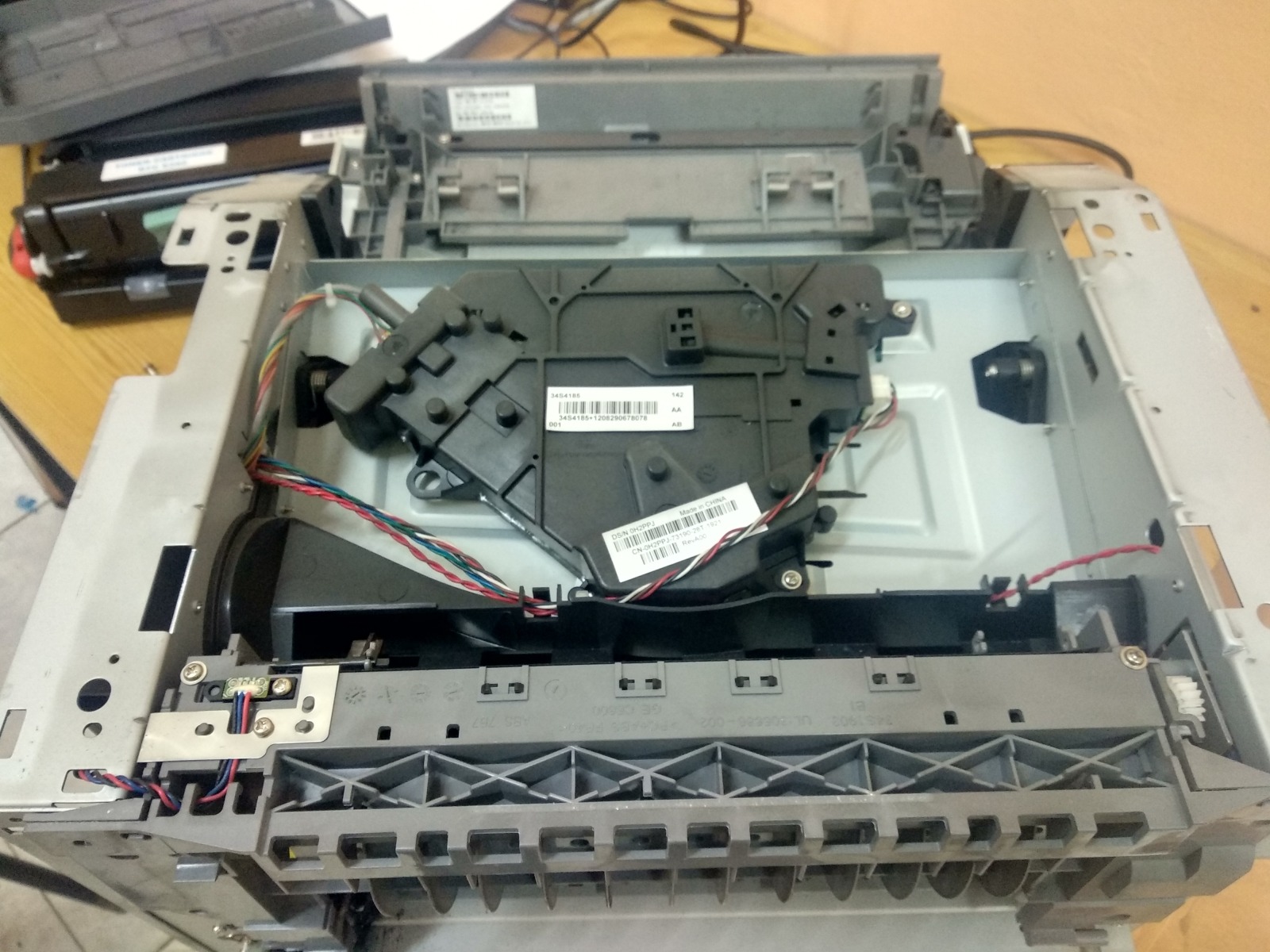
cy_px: 476
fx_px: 954
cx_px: 635
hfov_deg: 67.3
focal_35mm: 26
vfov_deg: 53.1
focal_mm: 3.81
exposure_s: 1/17
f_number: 2.2
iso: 800
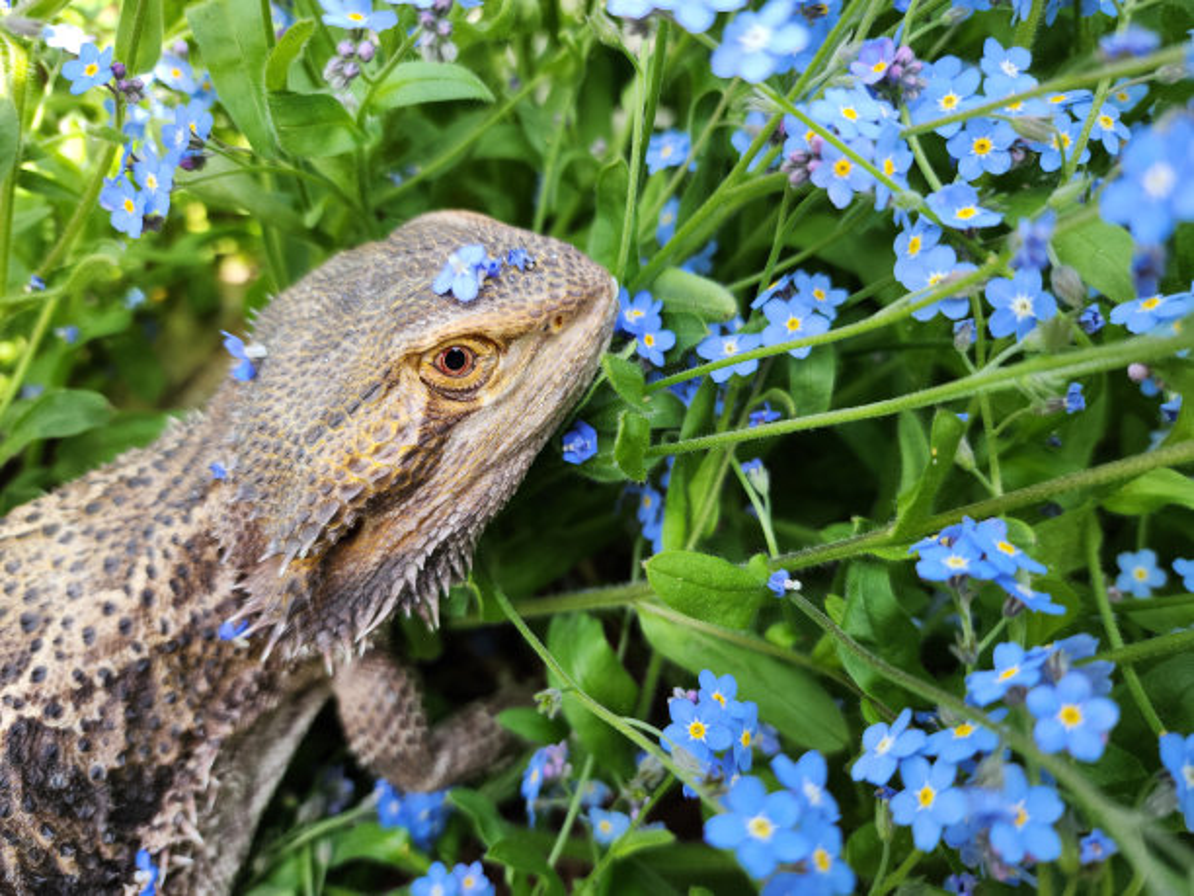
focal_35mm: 23
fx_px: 793
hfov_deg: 73.9
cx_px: 597
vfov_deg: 58.9
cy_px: 448
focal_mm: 6.4
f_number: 1.8
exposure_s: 1/180
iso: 32
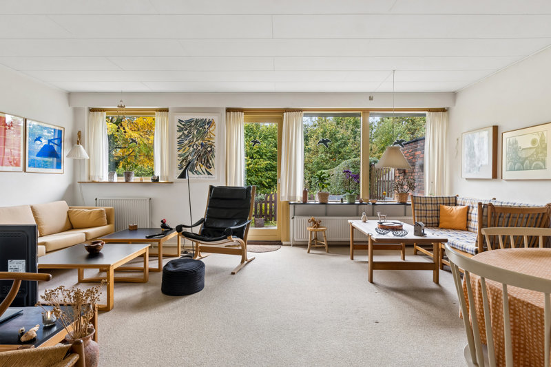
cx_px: 276
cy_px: 184
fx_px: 310
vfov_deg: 61.3
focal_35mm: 20
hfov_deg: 83.3
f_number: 8
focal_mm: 13.5
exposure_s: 1/3.33
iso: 200
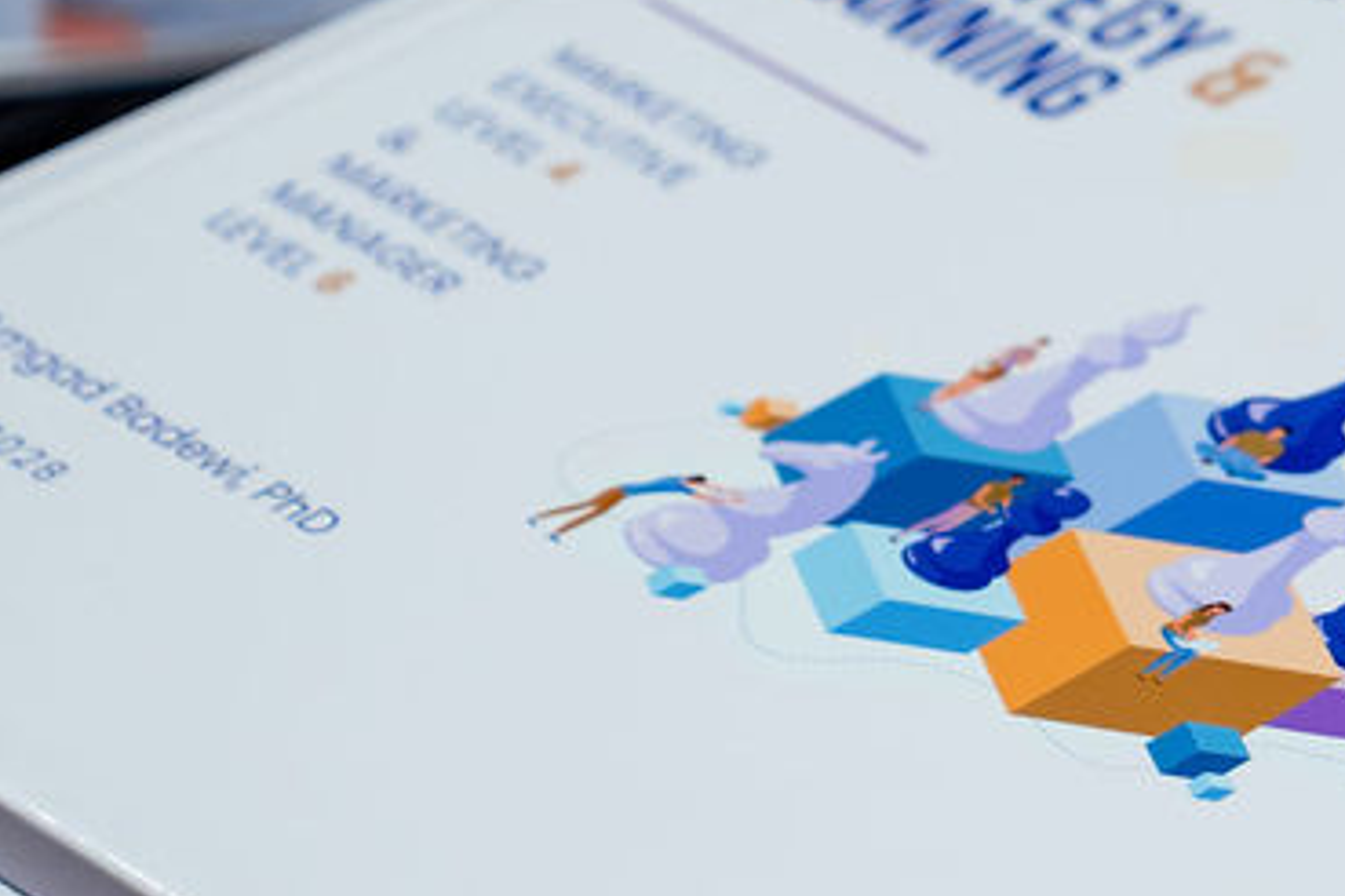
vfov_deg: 5.4
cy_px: 665
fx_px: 9564
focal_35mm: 256
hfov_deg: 7.9
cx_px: 2183
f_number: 2.8
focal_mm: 59
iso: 2500
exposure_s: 1/250
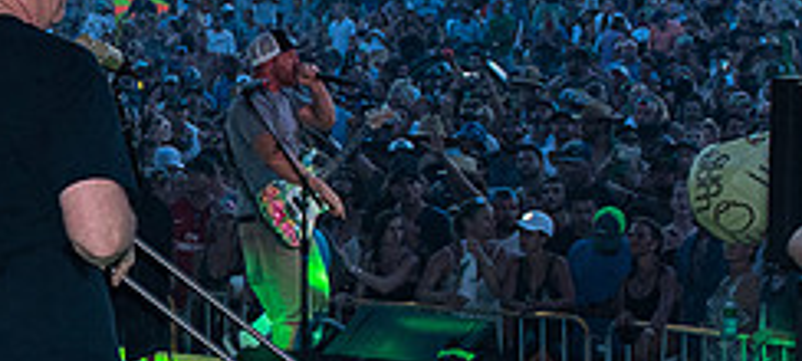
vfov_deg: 9.0
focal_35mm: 113
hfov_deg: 18.7
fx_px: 2297
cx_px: -166
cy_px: 213
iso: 800
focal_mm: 24
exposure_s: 1/160
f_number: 5.6
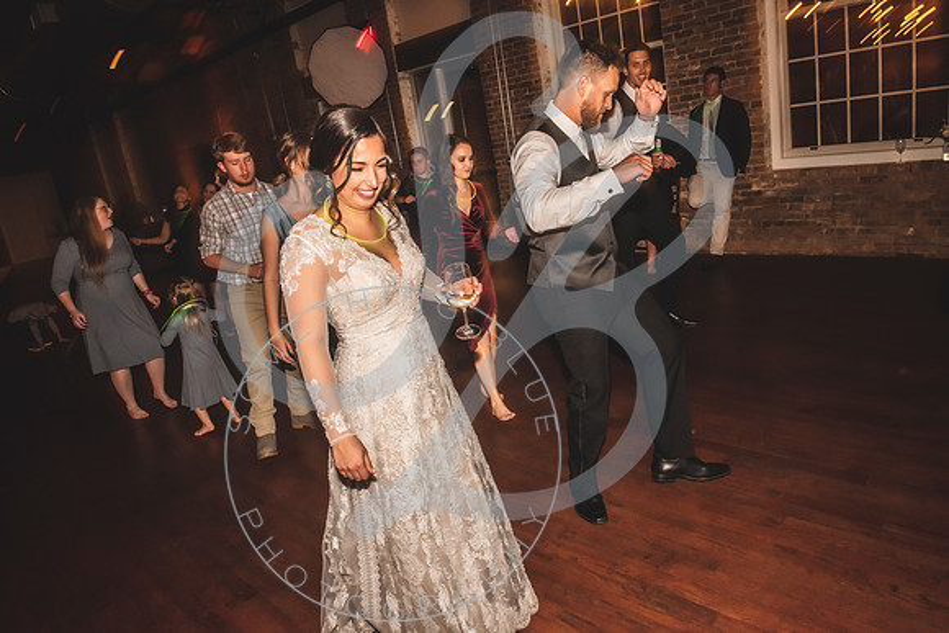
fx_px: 633
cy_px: 316
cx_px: 474
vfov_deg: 53.2
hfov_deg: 73.7
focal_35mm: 24
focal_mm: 24
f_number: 11
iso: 1000
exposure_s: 1/13
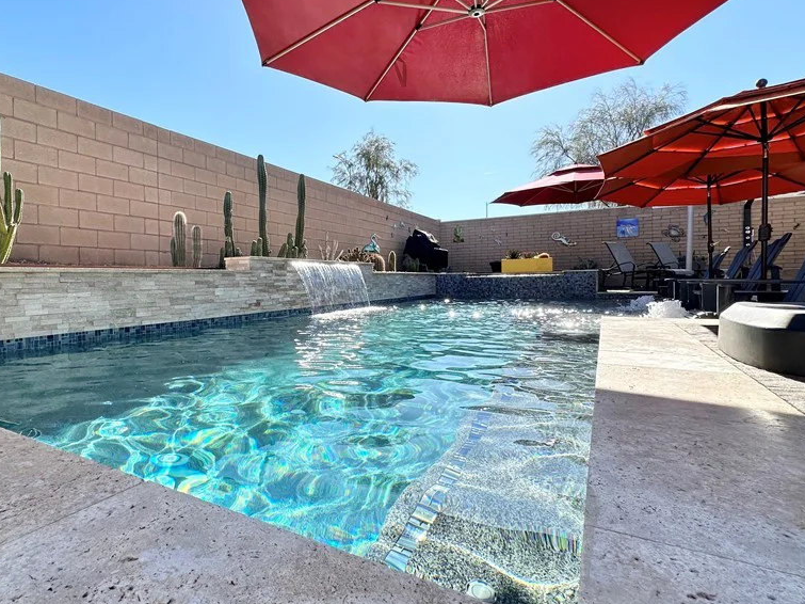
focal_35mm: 19
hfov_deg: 83.8
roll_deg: +1.3
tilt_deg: +0.8
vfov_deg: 68.6
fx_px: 442
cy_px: 283
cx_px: 331
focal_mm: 2.22
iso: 50
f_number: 2.2
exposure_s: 1/1335
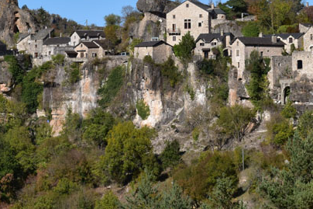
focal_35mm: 204
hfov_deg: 10.1
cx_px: 217
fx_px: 1775
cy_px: 74
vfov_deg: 6.7
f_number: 18
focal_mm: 55
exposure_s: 1/400
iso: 400
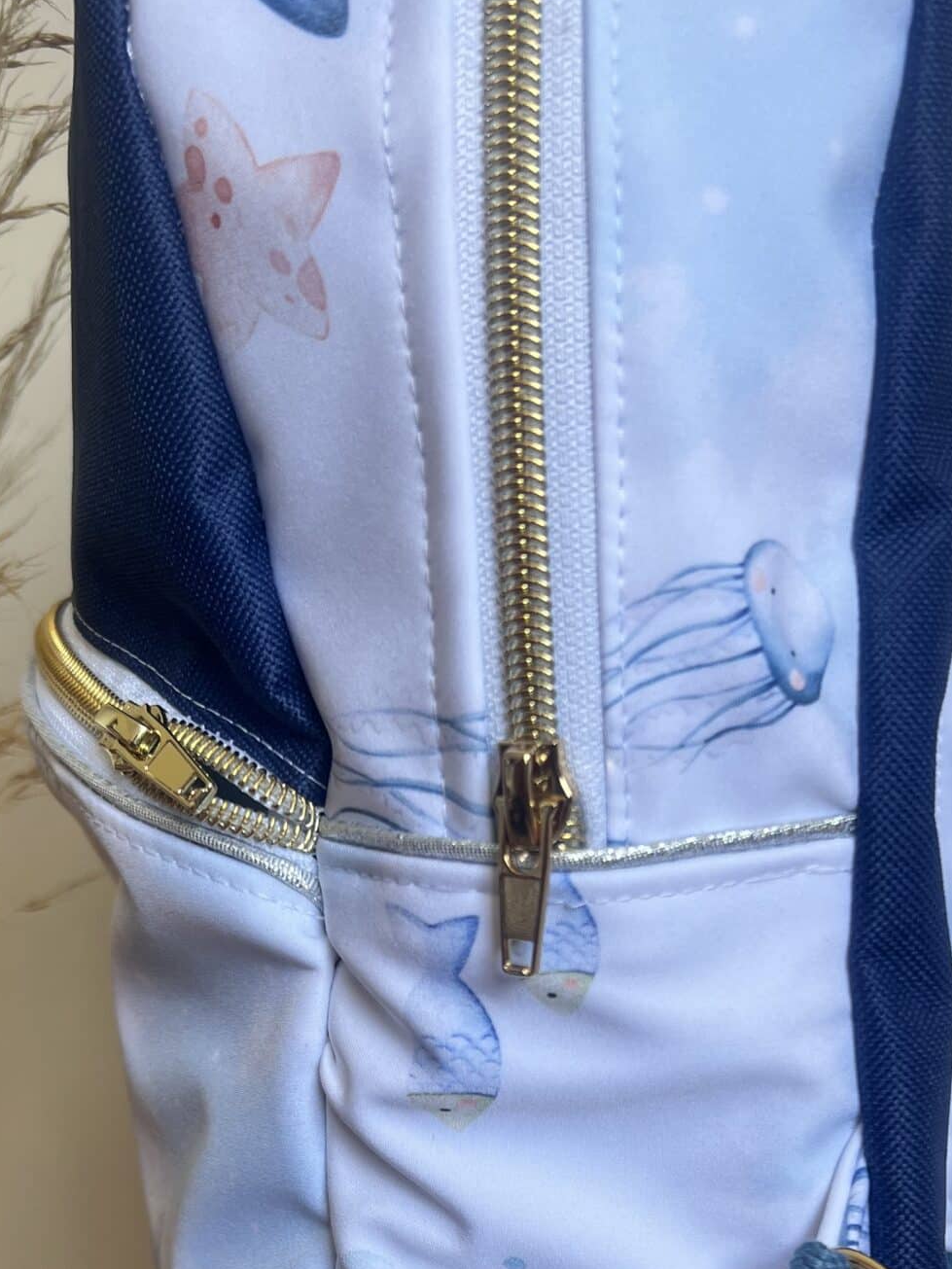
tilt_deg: -14.0
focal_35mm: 51
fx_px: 1870
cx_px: 492
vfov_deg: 35.7
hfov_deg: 28.6
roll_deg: -1.5
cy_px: 1086
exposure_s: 1/167
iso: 40
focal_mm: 5.7
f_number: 1.5
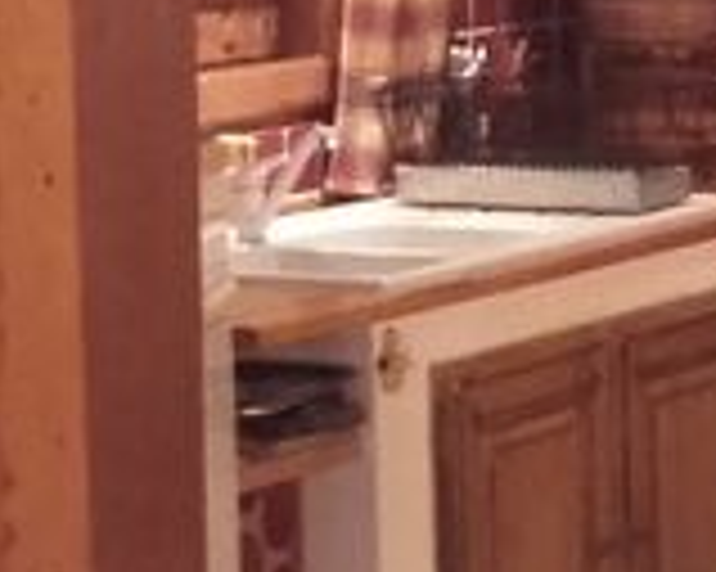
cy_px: 878
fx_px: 4024
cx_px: 369
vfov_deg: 8.0
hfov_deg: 10.2
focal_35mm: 190
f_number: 2.2
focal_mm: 3.31
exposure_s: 1/8
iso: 330
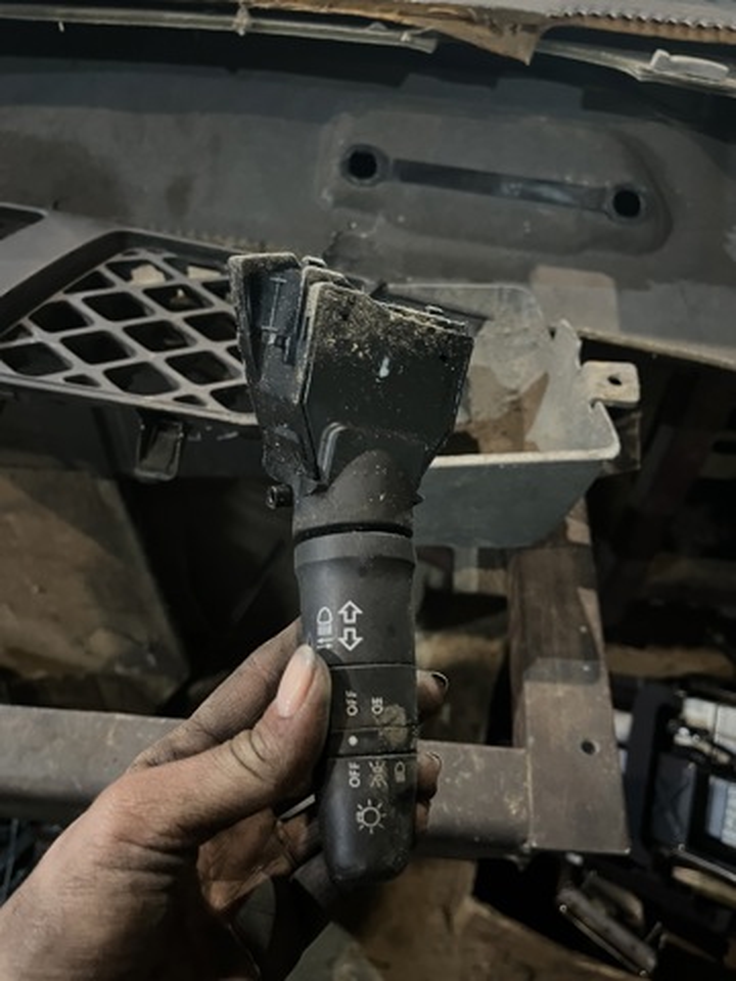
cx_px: 368
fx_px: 737
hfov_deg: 53.1
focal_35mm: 26
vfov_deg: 67.3
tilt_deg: -48.7
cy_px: 490
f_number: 1.6
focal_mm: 5.1
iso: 1000
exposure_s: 1/25
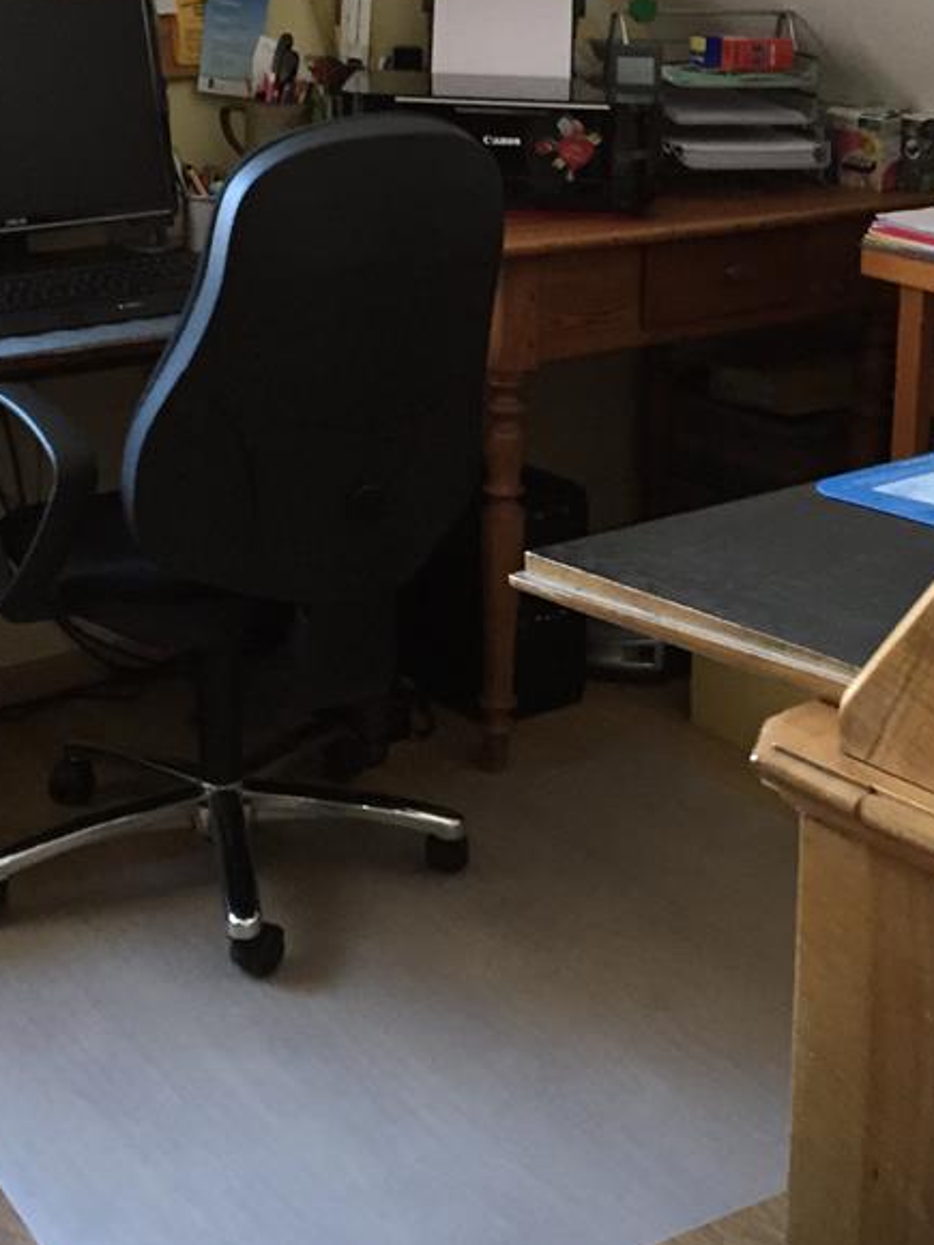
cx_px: 590
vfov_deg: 32.0
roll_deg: -3.2
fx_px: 2159
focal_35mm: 60
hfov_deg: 24.3
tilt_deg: -14.4
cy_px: 468
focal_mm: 4.15
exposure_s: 1/17
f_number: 2.2
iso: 250
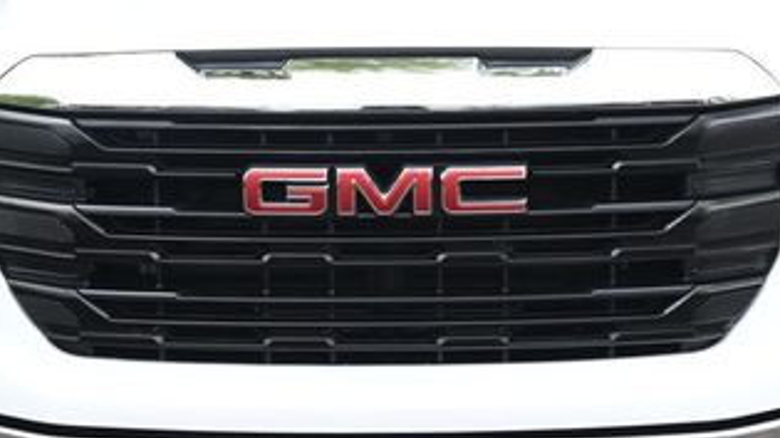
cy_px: 200
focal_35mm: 102
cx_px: 394
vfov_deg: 11.9
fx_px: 2109
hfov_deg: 21.0
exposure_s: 1/60
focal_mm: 48
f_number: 7.1
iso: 360
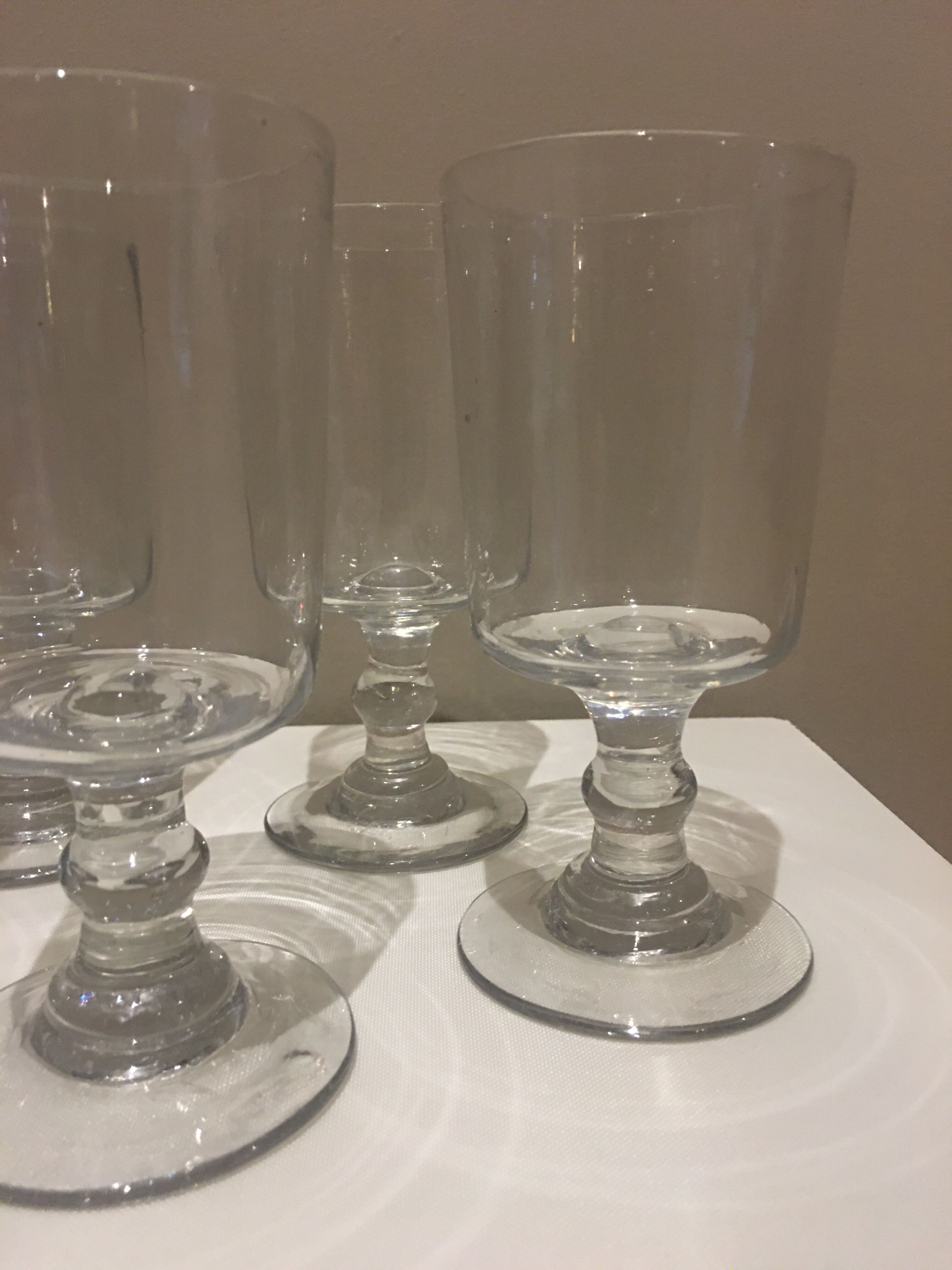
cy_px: 635
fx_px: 1063
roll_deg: +0.3
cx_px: 476
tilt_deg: -10.3
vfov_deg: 61.7
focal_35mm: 29
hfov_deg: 48.2
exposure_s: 1/10
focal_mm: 4.15
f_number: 2.2
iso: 100
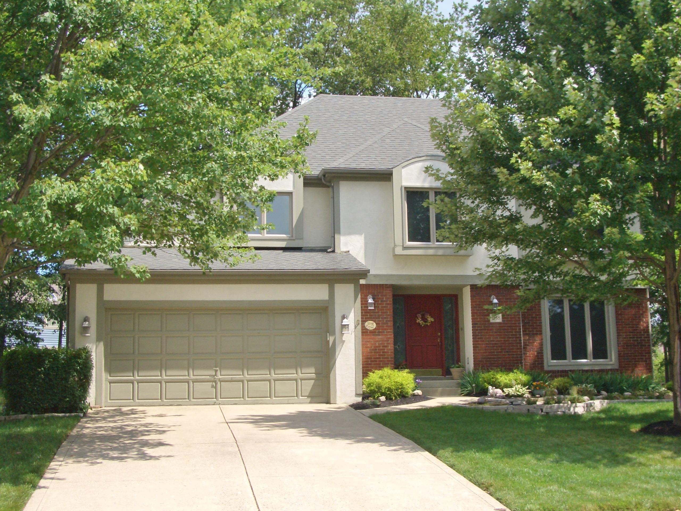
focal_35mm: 49
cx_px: 340
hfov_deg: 38.9
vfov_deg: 29.7
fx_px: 964
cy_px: 256
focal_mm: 8.2
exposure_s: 1/200
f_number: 5
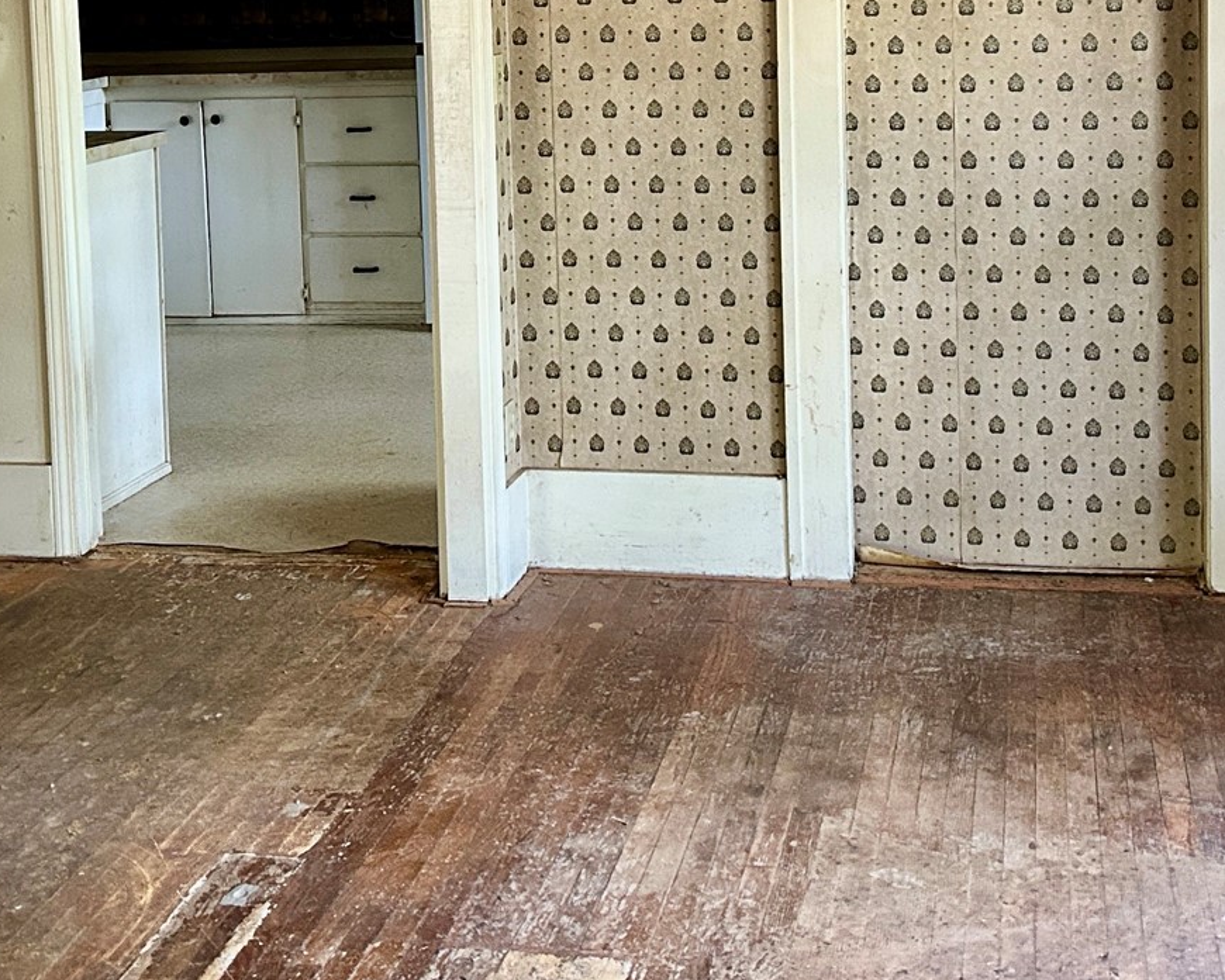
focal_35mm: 56
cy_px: 104
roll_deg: +1.7
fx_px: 2030
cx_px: 611
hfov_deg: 33.6
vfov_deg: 26.3
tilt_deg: -5.4
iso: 400
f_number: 1.5
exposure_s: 1/40
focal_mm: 5.7
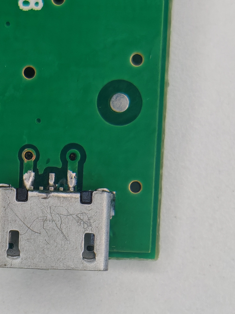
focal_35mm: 138
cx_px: 82
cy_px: 195
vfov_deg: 14.3
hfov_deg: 10.7
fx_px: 1249
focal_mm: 6.67
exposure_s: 1/140
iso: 50
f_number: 1.9
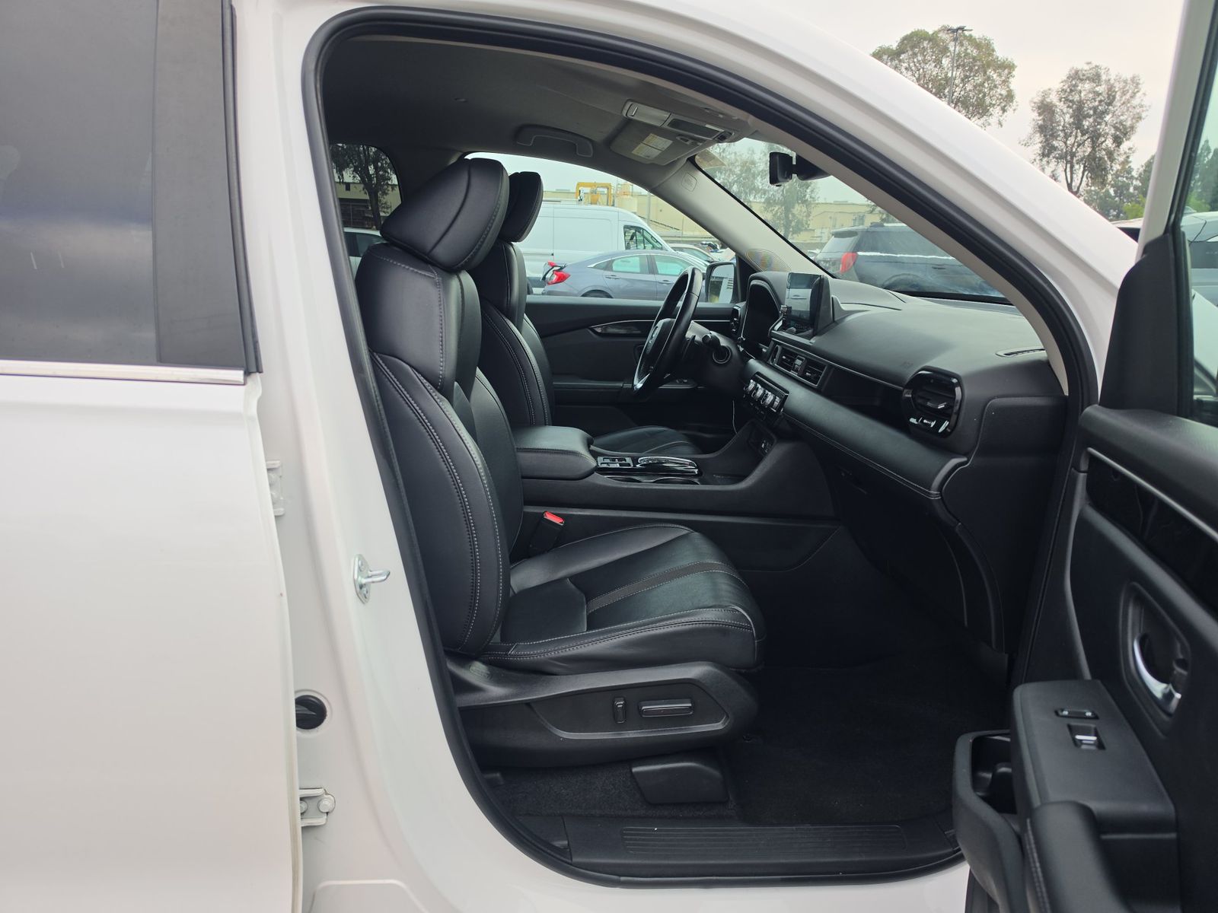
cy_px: 456
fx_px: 809
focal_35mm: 23
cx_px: 609
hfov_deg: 73.9
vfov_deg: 58.9
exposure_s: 1/147
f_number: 1.4
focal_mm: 6.5
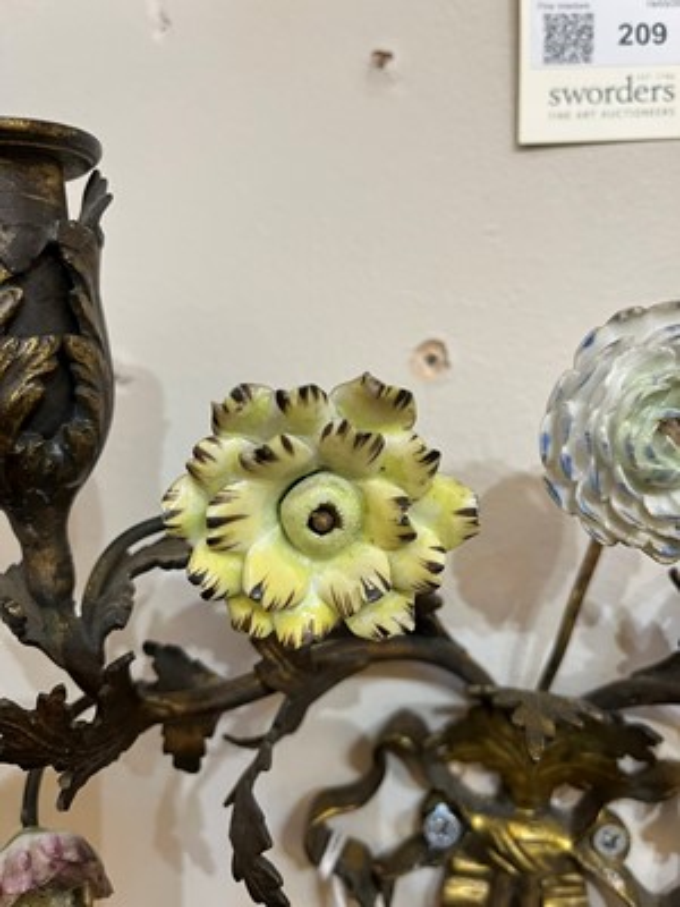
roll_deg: -1.2
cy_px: 454
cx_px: 340
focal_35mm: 26
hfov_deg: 53.1
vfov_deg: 67.3
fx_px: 681
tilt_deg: -3.0
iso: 200
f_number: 1.6
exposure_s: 1/50
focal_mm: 5.1
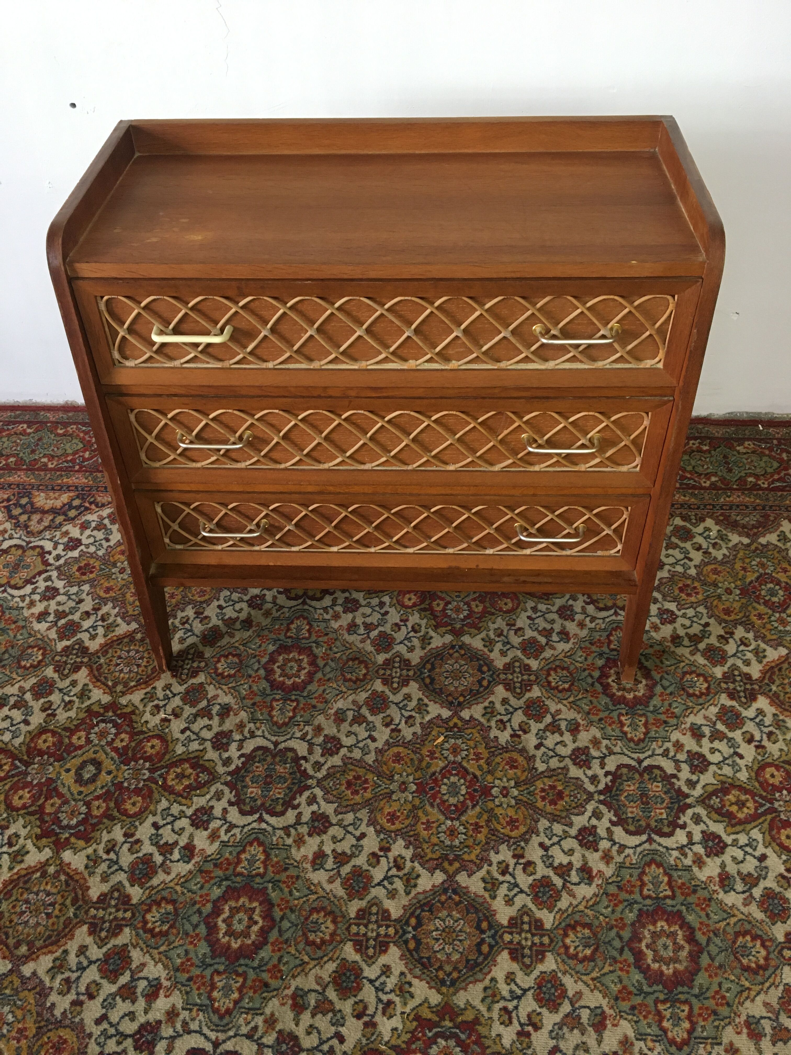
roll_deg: +3.5
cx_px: 396
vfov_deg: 61.7
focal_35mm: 29
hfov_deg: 48.2
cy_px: 528
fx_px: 884
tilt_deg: -43.0
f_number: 2.2
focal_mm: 4.15
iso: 160
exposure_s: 1/33
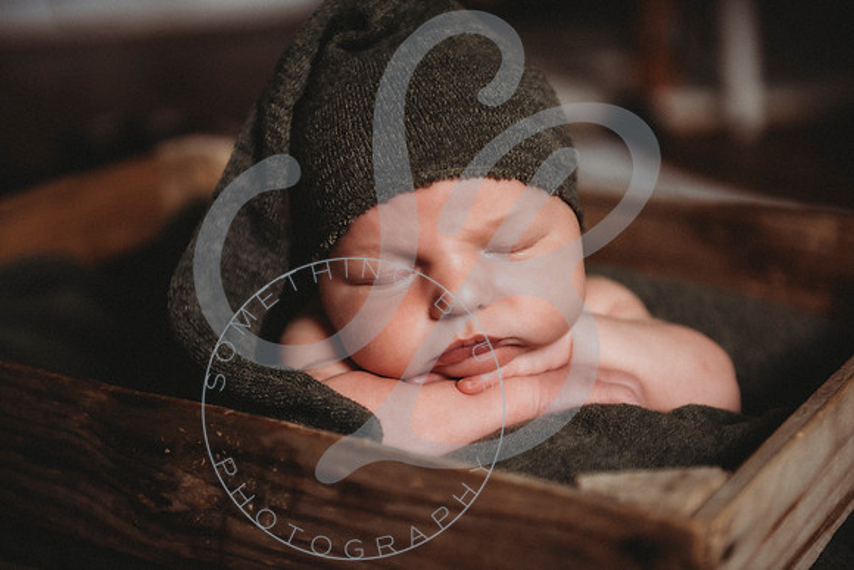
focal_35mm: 66
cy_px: 285
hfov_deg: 30.5
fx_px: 1566
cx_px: 427
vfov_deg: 20.6
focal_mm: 66
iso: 400
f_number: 2.8
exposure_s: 1/125
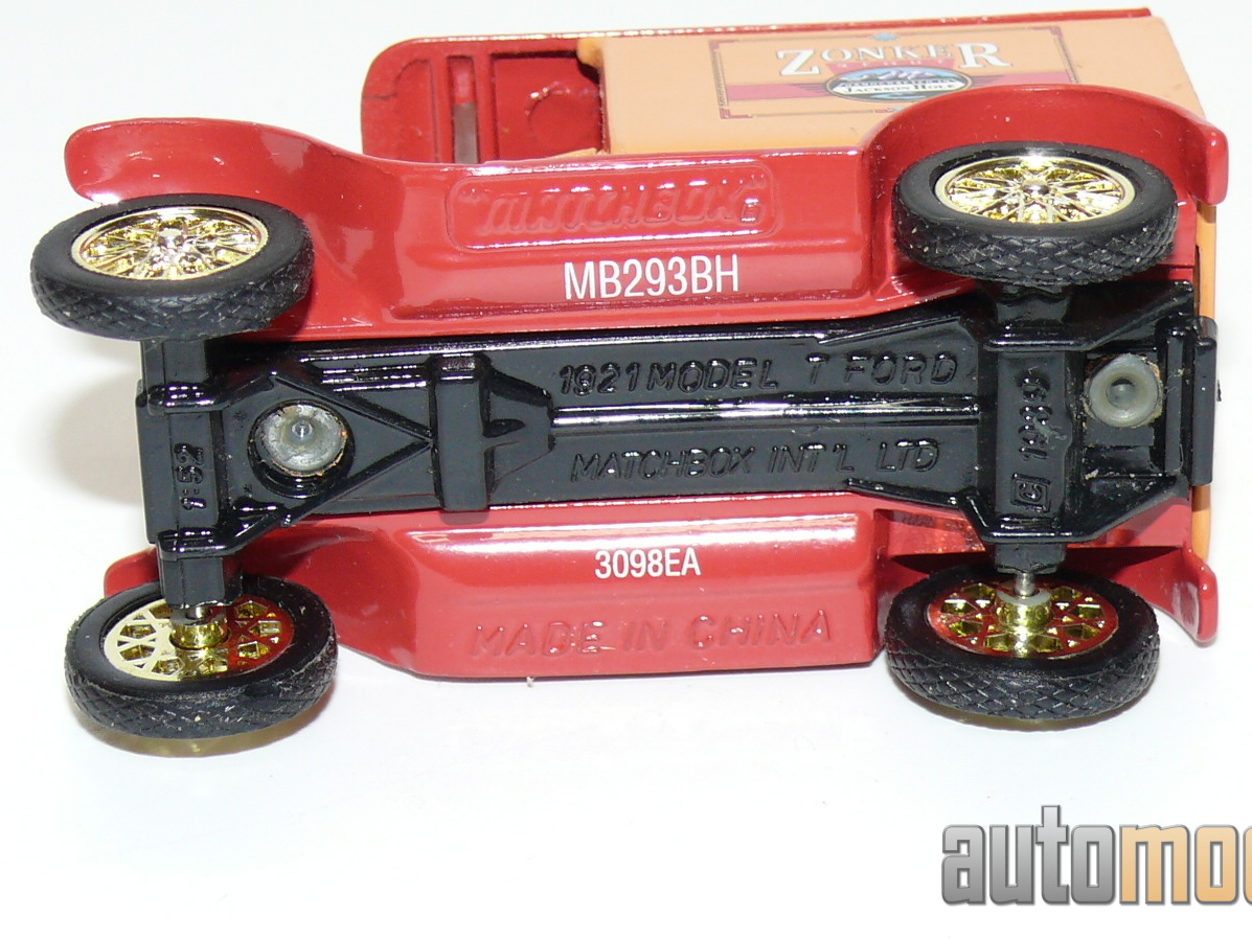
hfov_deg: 15.5
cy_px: 317
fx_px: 4594
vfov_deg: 11.7
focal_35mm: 127
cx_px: 701
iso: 100
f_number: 4
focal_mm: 13
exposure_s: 1/30
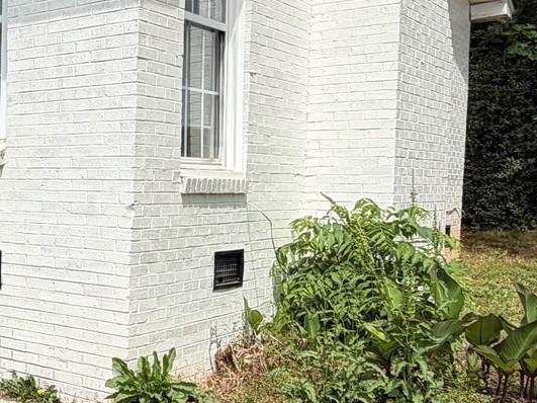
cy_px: 210
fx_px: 838
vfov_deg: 27.0
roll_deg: -0.4
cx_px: -82
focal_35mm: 54
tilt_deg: -2.5
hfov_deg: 30.9
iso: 20
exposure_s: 1/876
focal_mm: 2.22
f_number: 2.2
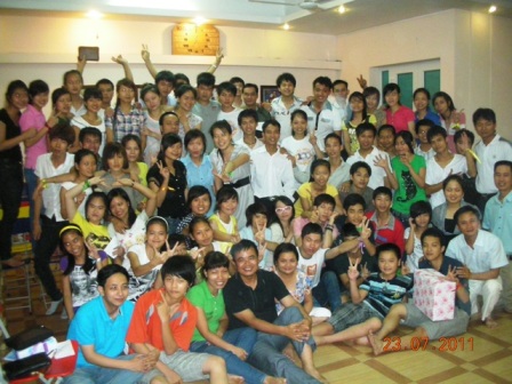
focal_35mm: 35
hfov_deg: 52.6
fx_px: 518
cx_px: 256
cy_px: 192
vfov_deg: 40.7
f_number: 2.8
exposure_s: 1/60
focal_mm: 5.8
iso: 480
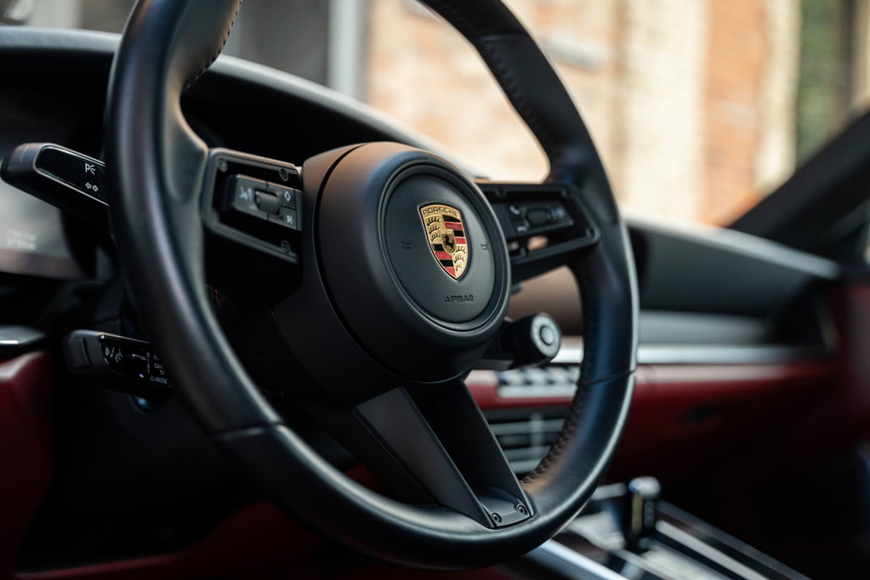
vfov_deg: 32.0
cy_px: 290
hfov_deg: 46.6
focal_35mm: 42
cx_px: 435
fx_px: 1010
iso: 1250
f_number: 2.8
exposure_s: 1/250
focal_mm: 41.8
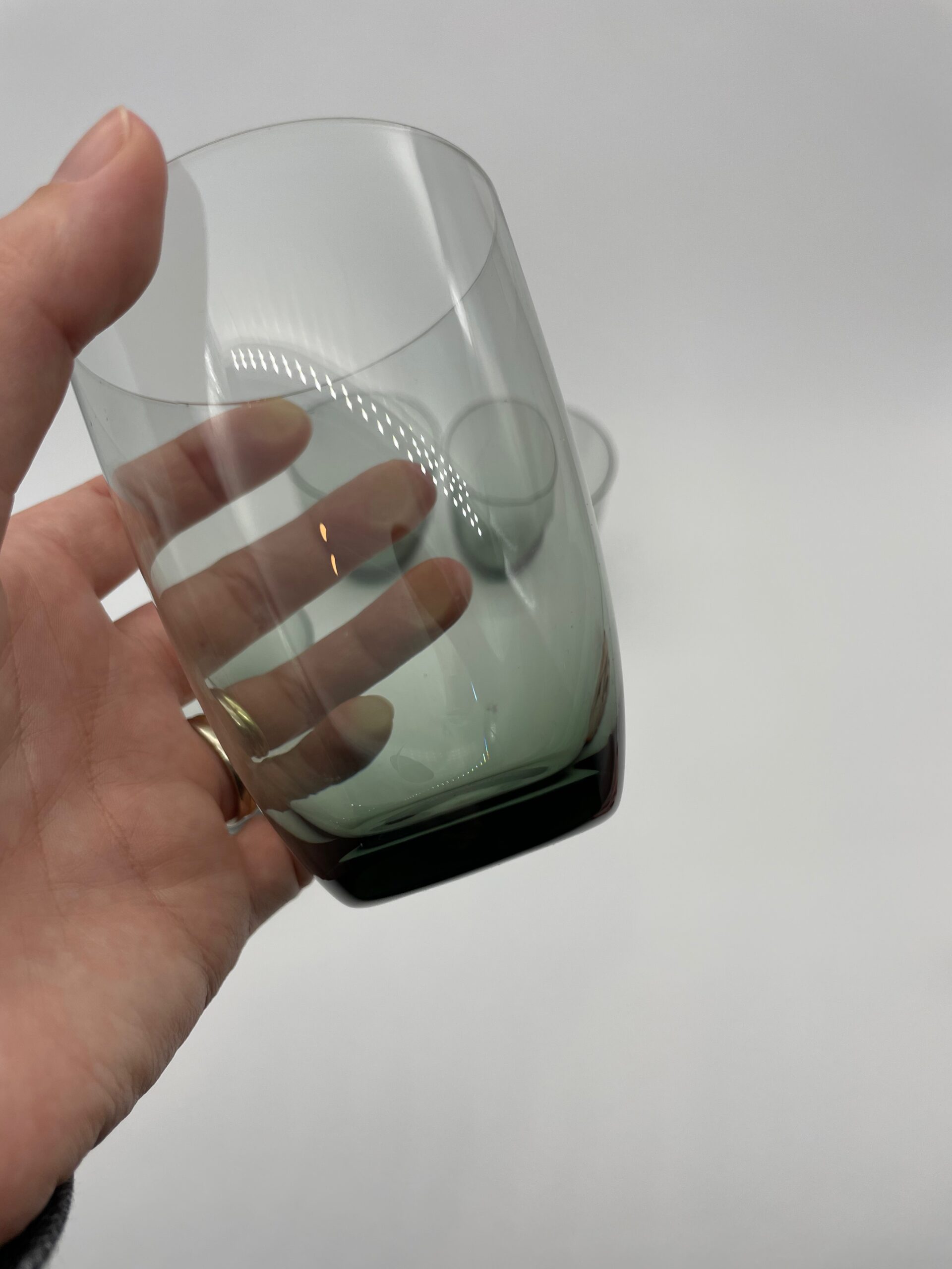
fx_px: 953
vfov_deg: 67.3
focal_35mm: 26
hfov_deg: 53.1
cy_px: 634
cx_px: 476
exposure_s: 1/355
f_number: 1.6
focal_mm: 4.2
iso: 32
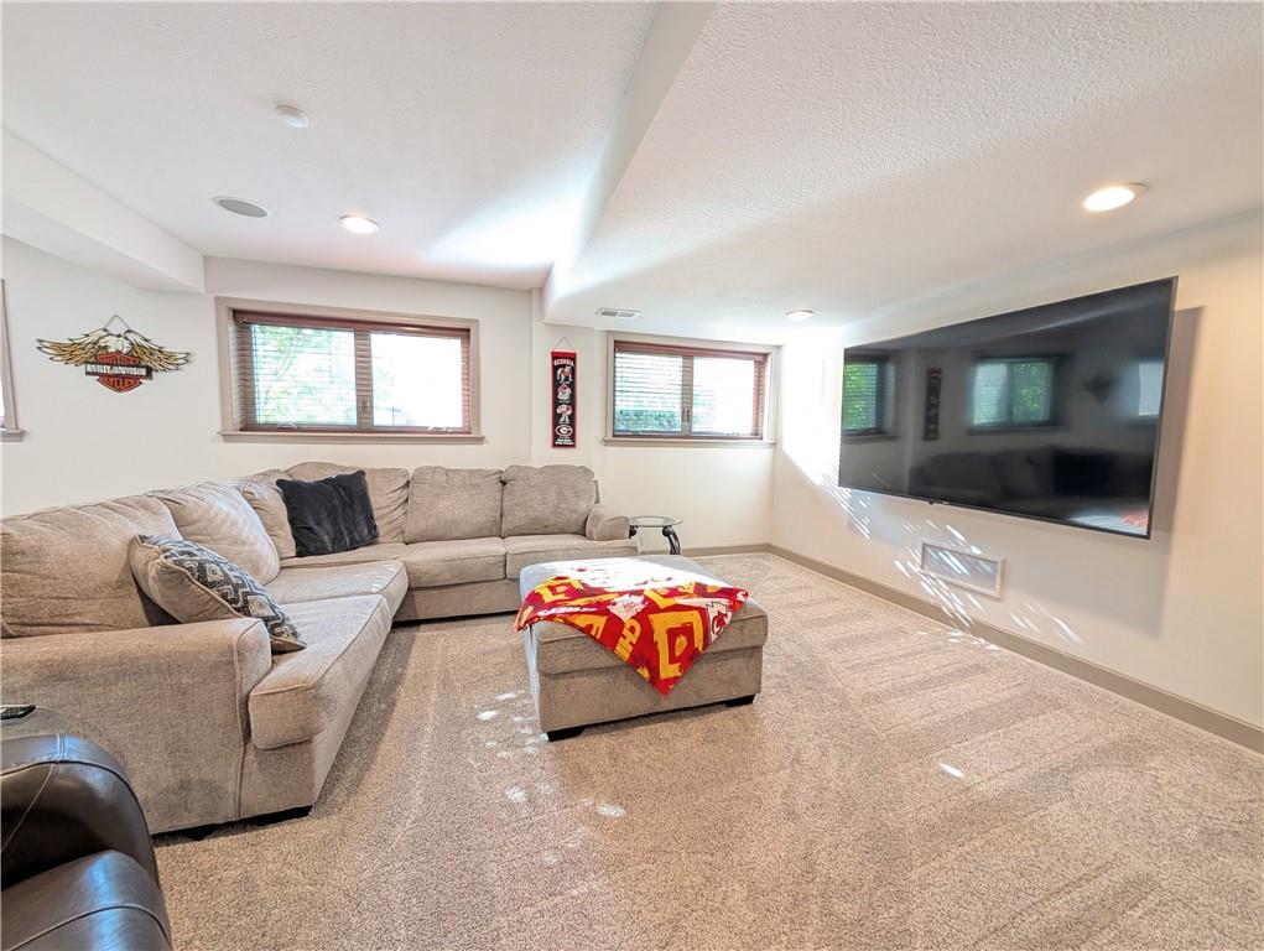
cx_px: 632
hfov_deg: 110.5
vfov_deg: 94.6
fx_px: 439
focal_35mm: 12
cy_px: 476
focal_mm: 2.02
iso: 177
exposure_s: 1/40
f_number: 1.7
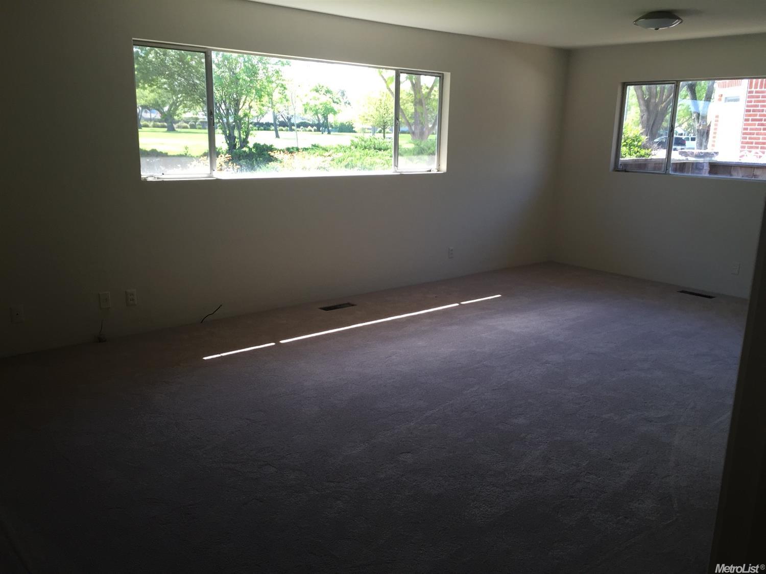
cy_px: 287
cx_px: 383
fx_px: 642
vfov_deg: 48.2
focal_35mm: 29
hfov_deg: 61.7
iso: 40
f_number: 2.2
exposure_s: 1/120
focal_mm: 4.15
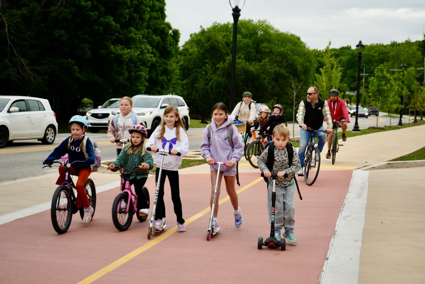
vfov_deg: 21.6
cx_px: 212
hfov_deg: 31.9
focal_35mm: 63
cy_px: 142
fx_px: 744
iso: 100
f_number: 5.6
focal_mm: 63
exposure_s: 1/100
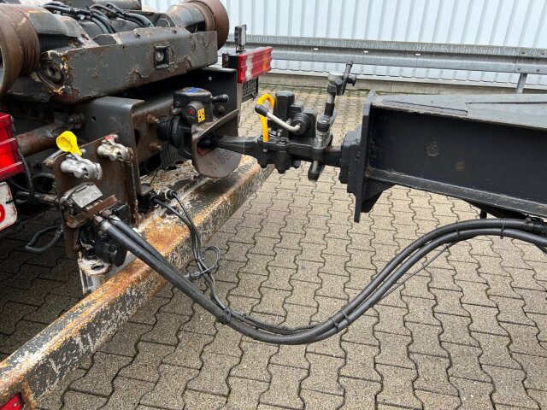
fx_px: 411
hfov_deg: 67.3
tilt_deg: -25.5
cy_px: 205
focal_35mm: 26
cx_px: 274
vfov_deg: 53.1
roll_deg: -1.0
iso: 80
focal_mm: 5.7
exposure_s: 1/121
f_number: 1.5
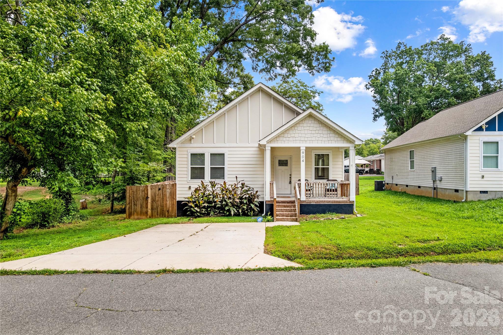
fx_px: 307
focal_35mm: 22
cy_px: 168
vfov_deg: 57.2
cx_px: 252
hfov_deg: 78.6
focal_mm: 8.38
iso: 100
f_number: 2.8
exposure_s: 1/730
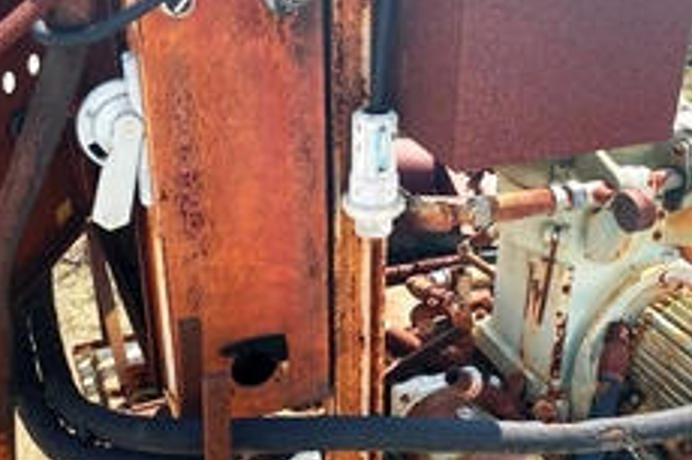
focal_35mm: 47
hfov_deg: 41.8
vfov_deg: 28.6
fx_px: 903
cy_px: 232
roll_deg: -3.2
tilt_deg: -26.8
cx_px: 403
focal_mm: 4.2
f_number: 1.6
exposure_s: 1/1033
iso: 32
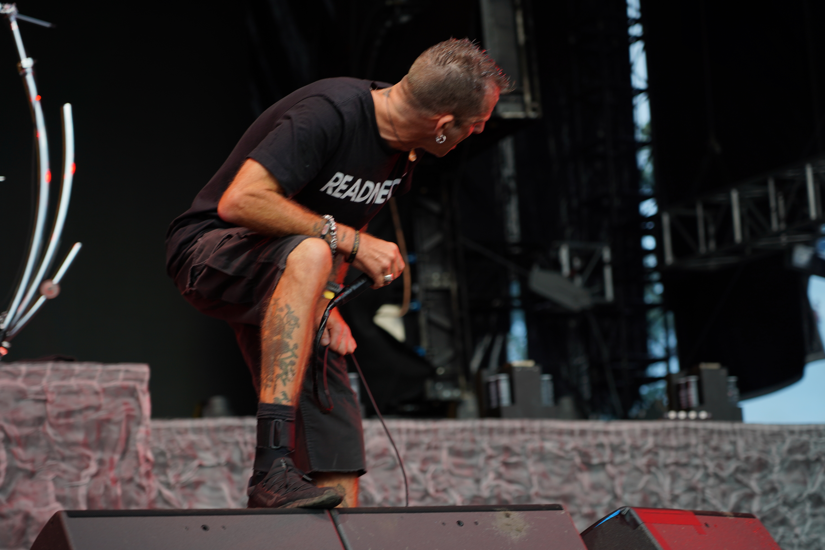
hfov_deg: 19.5
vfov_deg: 13.0
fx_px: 2406
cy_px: 275
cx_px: 412
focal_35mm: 105
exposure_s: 1/125
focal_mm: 105
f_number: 4
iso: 200
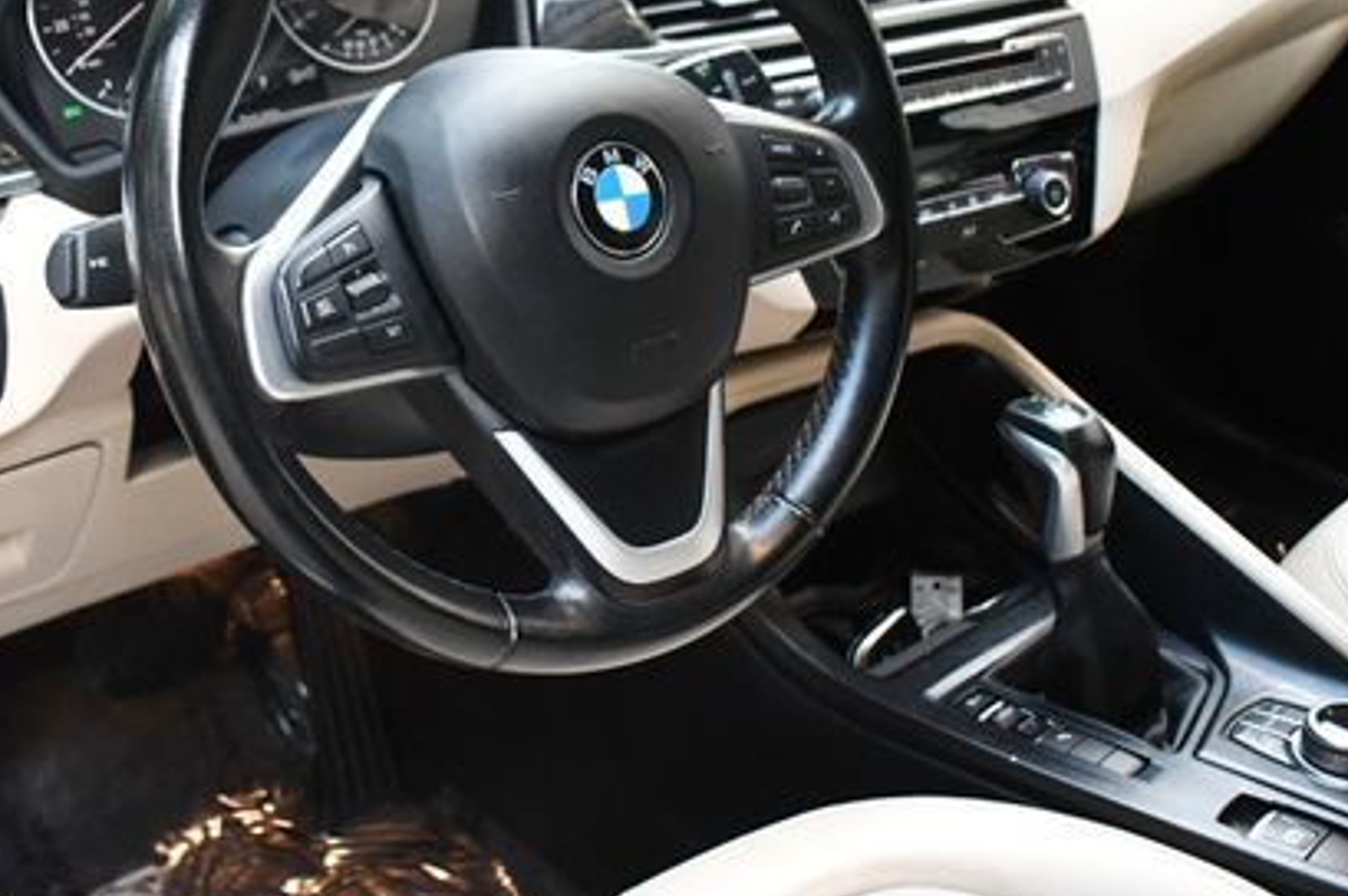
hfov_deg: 41.6
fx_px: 1758
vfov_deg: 28.5
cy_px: 329
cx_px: 491
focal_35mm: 47
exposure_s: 1/125
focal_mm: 20
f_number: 3.8
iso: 2000
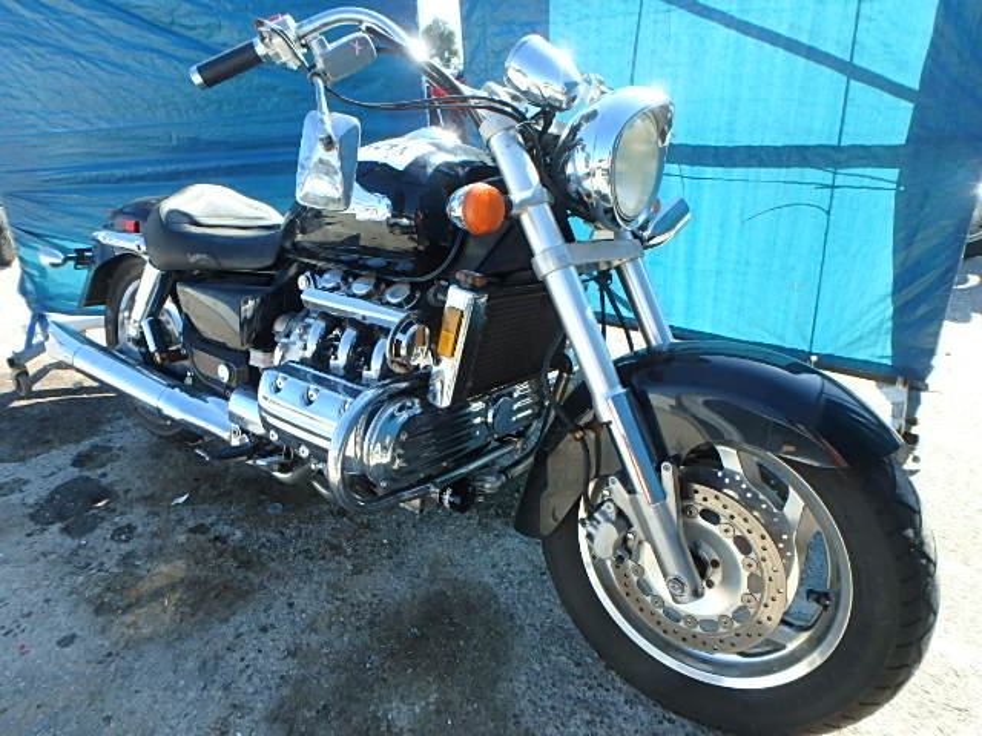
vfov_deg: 63.4
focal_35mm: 21
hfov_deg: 79.0
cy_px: 368
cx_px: 491
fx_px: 596
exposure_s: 1/320
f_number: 3.5
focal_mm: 3.7
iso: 125
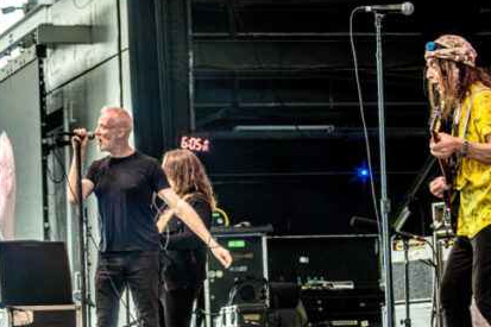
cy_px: 219
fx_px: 2536
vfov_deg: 7.4
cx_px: 253
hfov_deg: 11.1
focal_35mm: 186
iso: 1600
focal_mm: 120
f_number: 6.7
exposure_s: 1/200
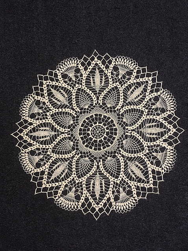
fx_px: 211
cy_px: 126
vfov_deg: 61.7
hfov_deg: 48.1
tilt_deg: -85.7
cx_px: 94
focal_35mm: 29
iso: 200
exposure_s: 1/33
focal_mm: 4.15
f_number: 2.2
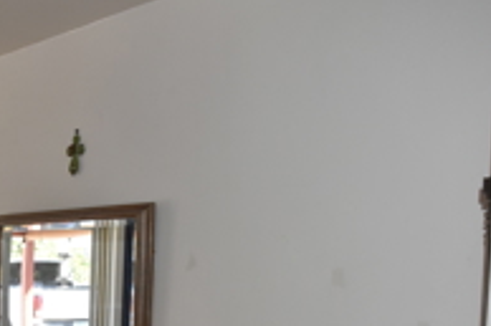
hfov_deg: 24.0
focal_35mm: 80
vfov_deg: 16.4
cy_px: 371
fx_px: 1092
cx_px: -20
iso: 800
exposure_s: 1/125
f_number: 5.6
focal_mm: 23
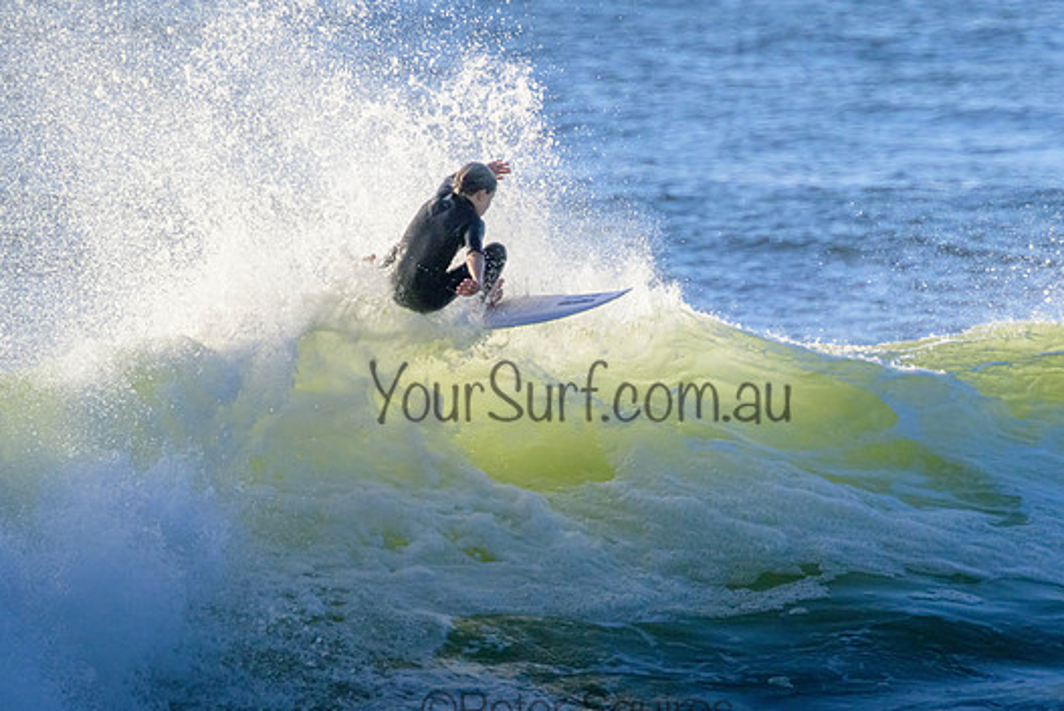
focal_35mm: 1208
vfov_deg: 1.1
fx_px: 35721
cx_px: 759
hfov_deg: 1.7
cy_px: 276
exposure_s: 1/2000
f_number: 11
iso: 1400
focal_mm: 800
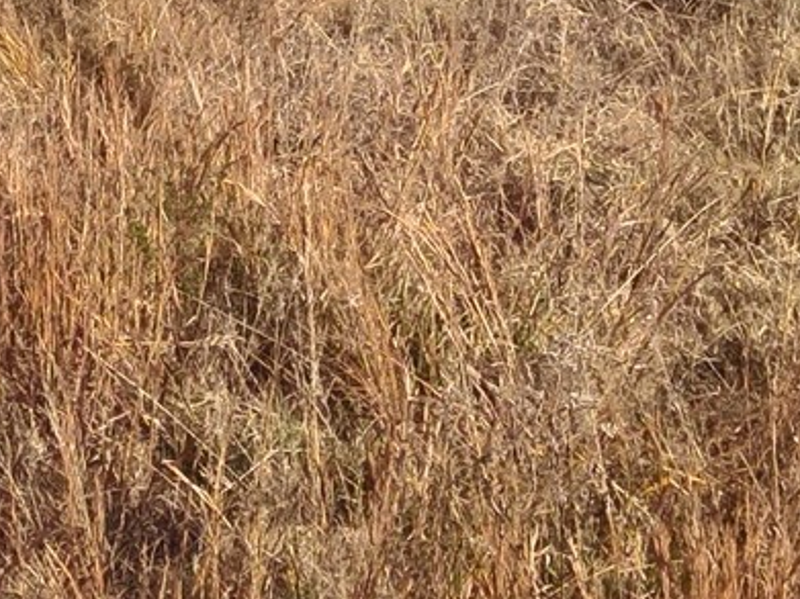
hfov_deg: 16.5
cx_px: 65
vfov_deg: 12.4
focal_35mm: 118
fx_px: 2726
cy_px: -47
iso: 100
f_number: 2.8
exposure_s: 1/800
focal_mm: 4.4
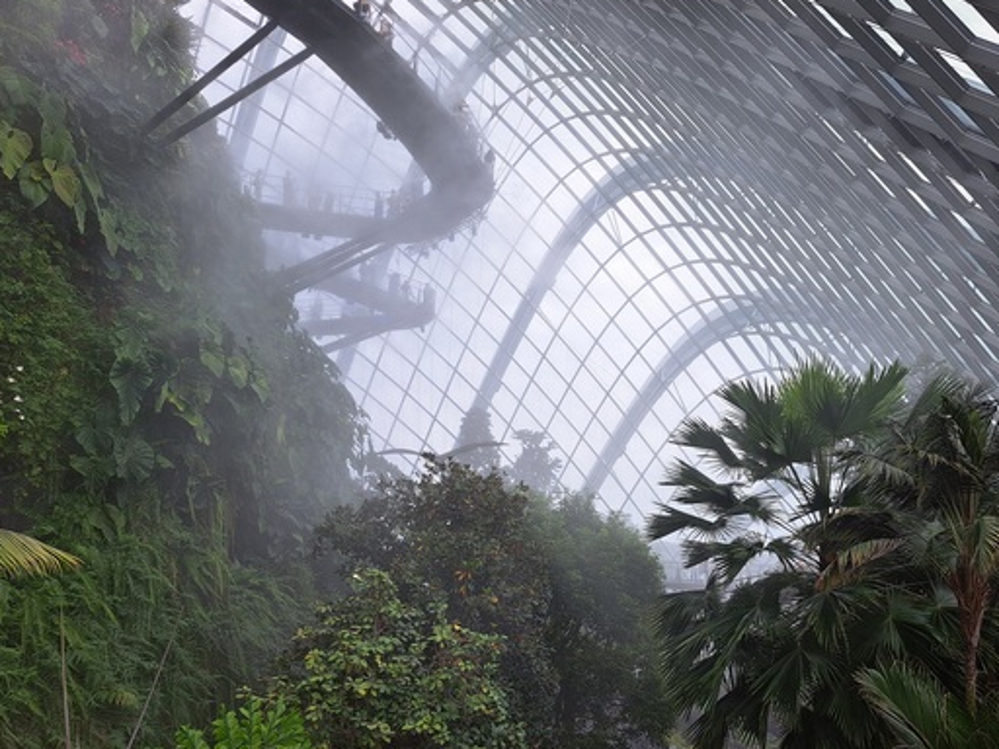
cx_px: 554
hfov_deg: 59.8
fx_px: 866
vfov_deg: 46.6
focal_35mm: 30
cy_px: 441
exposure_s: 1/723
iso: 50
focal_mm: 5.23
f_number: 1.8
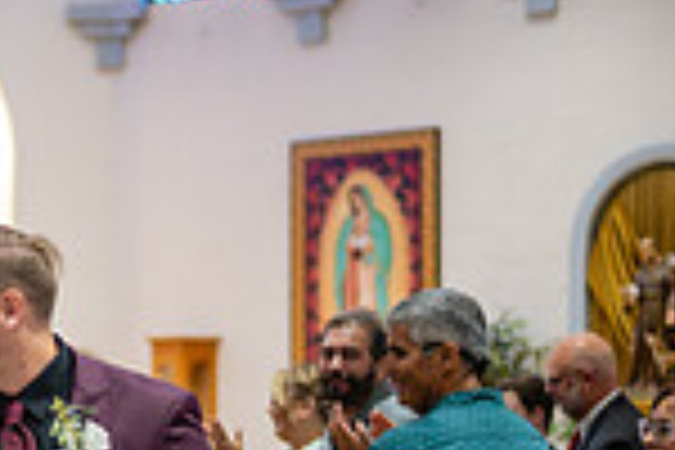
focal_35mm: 139
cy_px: 577
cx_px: -143
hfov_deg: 14.3
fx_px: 2606
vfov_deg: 9.7
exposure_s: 1/640
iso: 1600
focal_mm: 35
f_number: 1.2
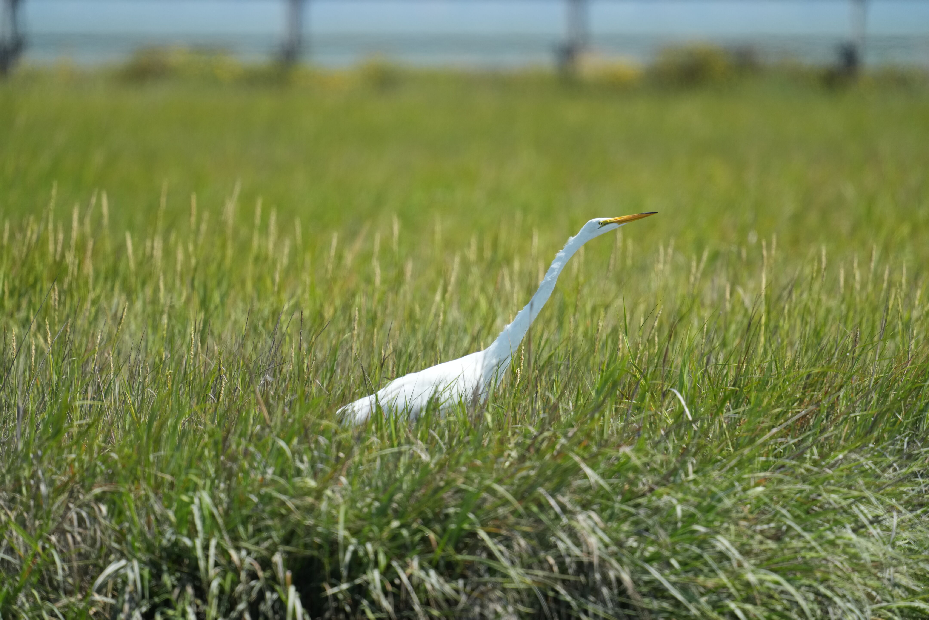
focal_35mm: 600
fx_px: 15482
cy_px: 310
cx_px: 464
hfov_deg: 3.4
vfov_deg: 2.3
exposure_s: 1/2000
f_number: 5.6
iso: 640
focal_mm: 600
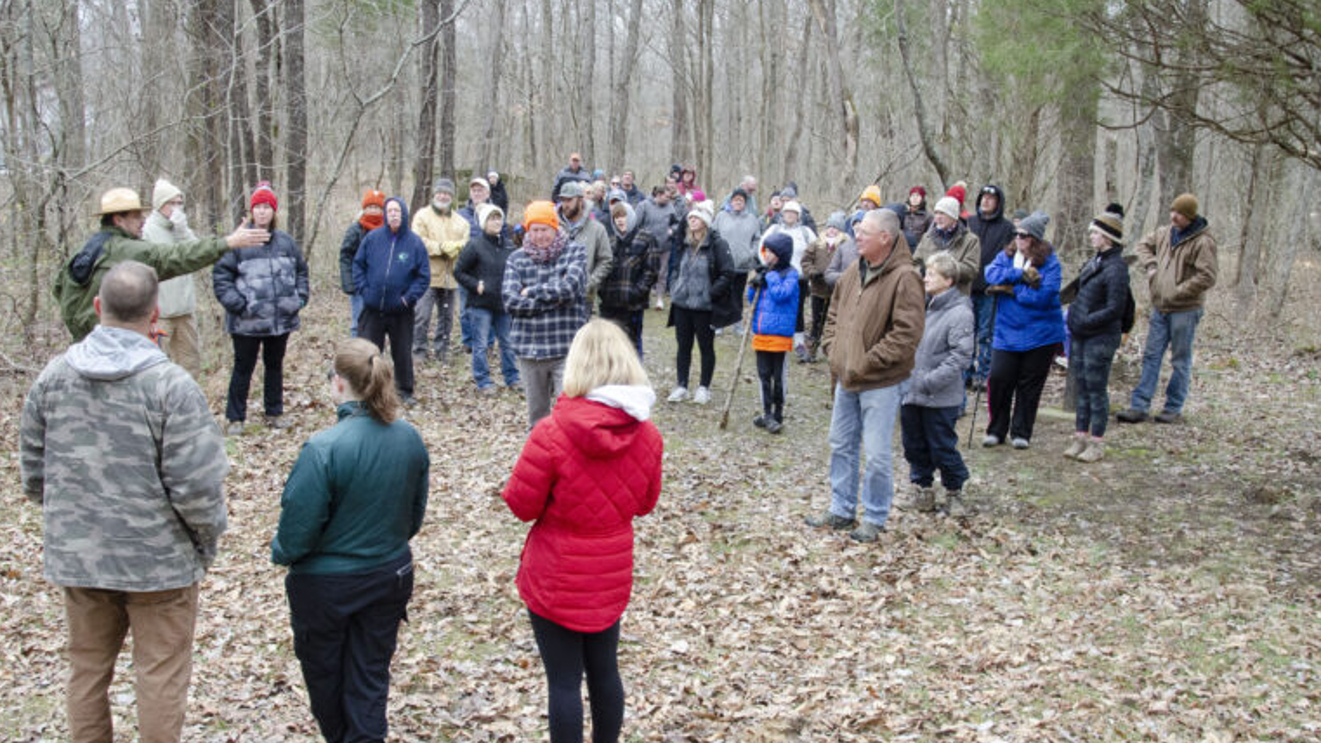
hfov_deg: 52.8
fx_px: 1331
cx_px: 658
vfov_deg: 31.2
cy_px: 391
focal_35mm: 38
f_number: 13
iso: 1250
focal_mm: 24
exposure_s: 1/80
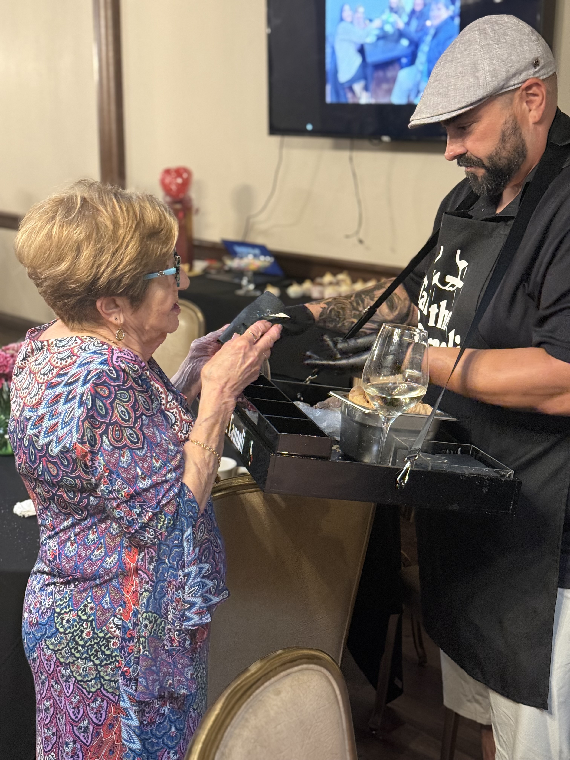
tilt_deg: -13.6
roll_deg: -0.6
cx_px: 285
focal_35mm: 48
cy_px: 380
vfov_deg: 39.7
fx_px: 1054
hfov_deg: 30.3
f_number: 1.78
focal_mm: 6.76
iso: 400
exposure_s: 1/40
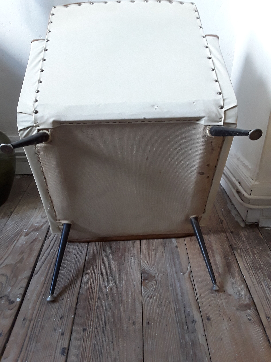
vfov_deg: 65.3
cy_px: 181
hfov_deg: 51.4
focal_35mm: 27
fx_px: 282
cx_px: 136
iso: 100
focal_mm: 2.91
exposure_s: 1/30
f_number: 1.9
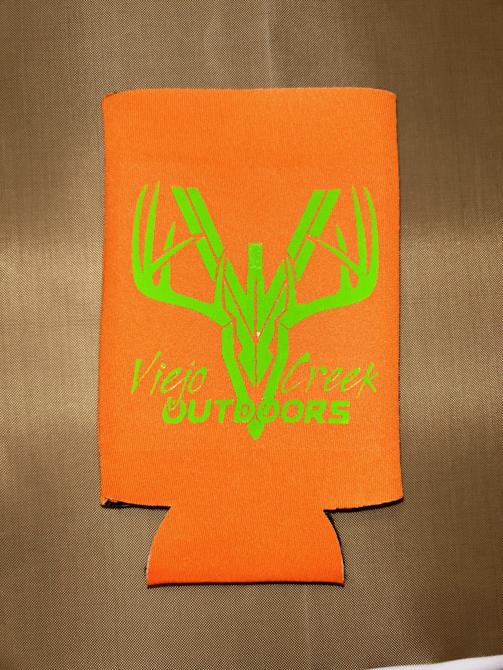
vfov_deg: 67.3
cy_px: 335
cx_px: 252
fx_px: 504
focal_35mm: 26
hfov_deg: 53.1
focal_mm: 5.7
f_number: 1.5
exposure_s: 1/27
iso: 32
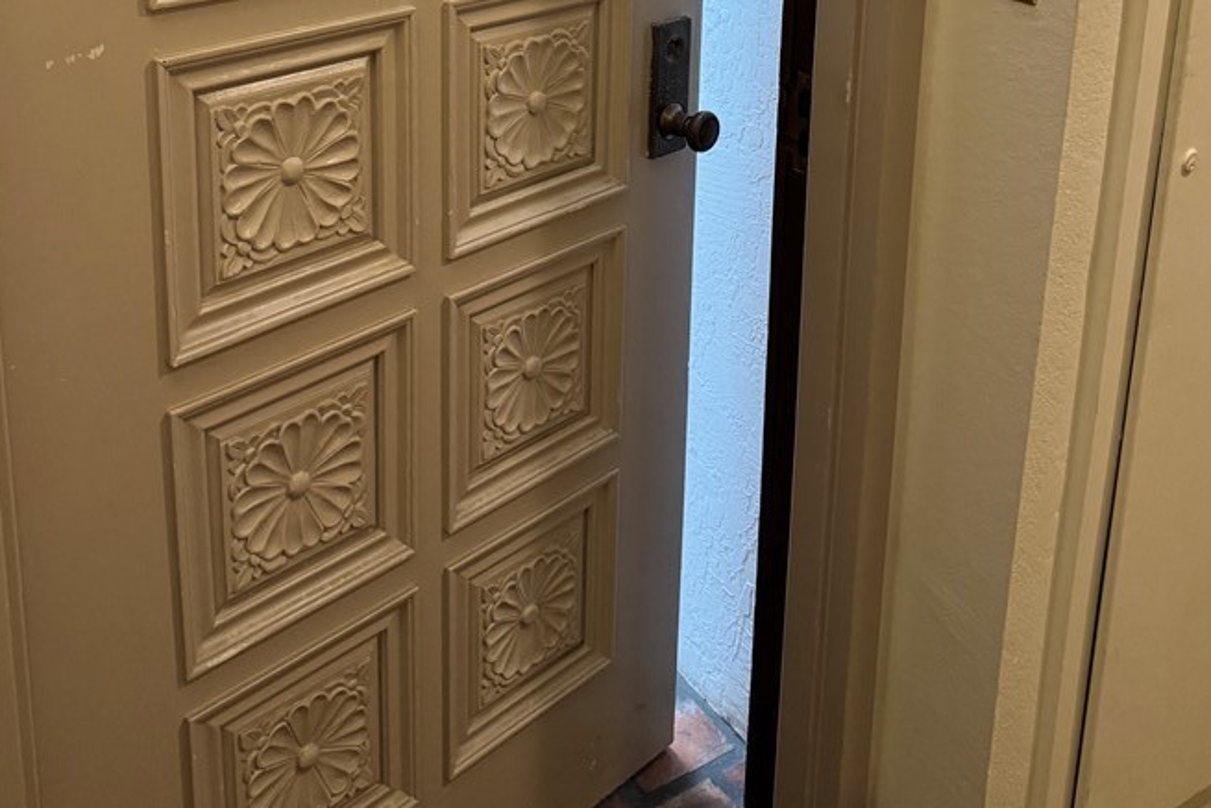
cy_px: -15
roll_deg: +0.0
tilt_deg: -15.9
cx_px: 520
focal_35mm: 39
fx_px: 1312
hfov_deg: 49.4
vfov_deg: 31.4
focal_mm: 6.76
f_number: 1.78
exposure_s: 1/60
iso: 640
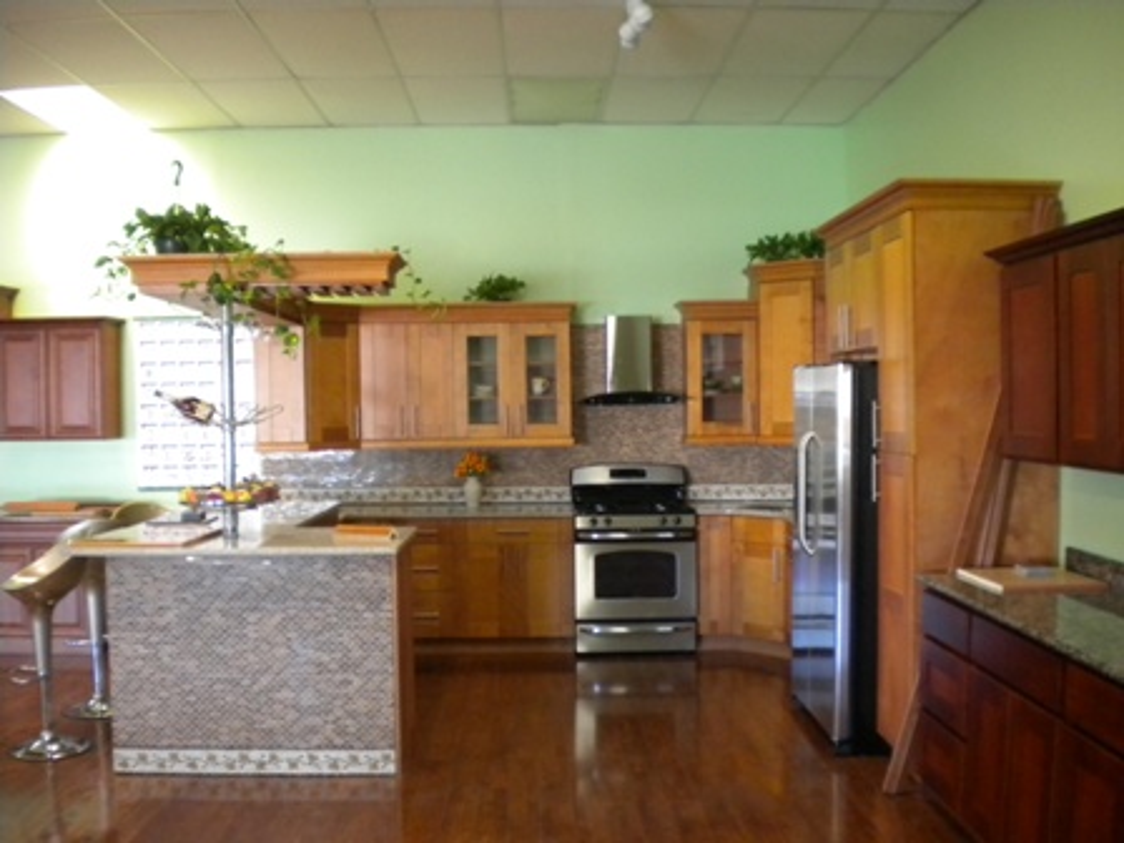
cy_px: 422
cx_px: 562
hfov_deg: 52.6
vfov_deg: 40.7
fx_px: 1136
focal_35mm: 35
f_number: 3.1
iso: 400
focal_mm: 6.3
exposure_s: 1/30.2
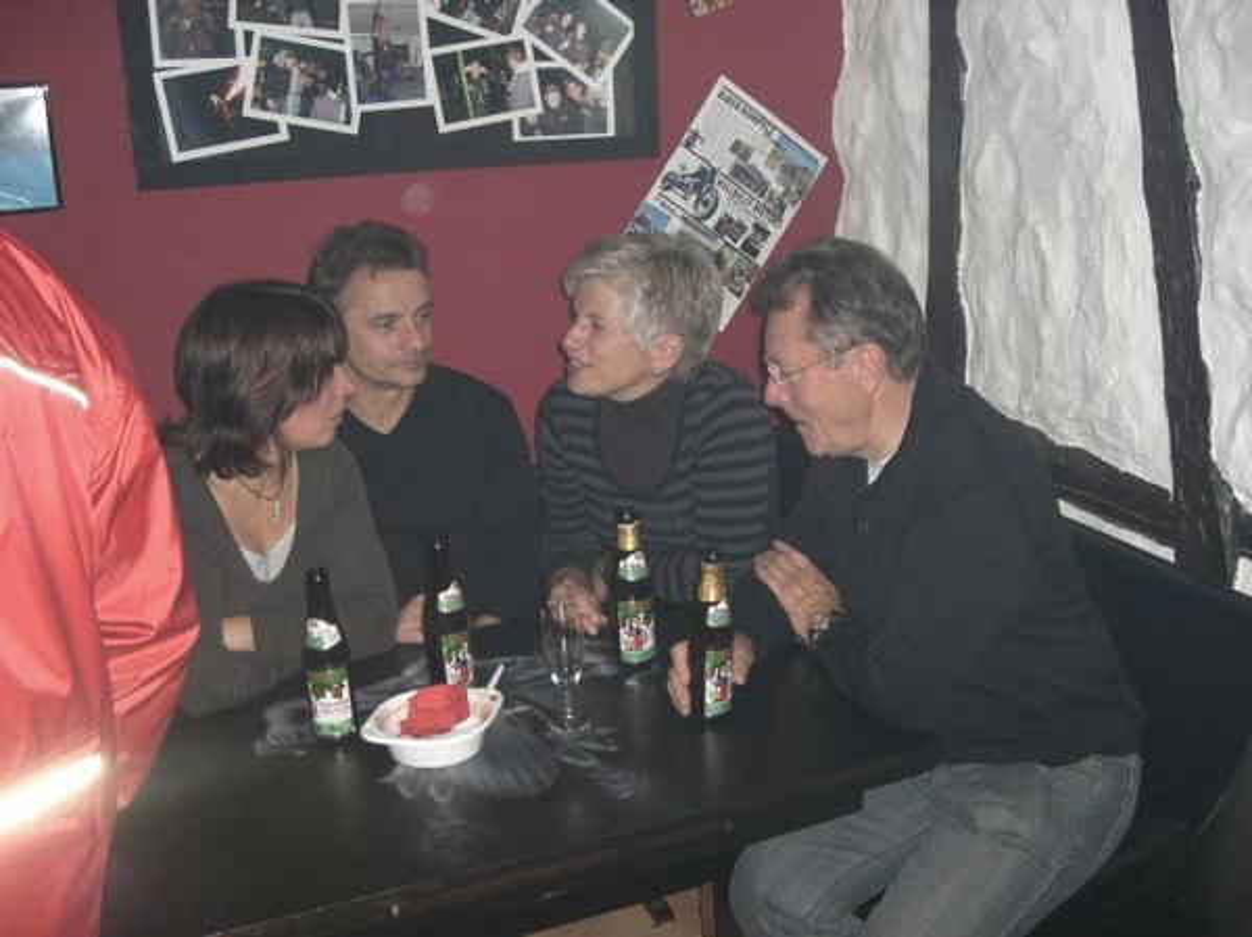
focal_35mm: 38
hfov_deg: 49.0
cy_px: 468
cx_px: 626
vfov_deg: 37.7
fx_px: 1373
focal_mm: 6.2
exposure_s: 1/60
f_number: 2.7
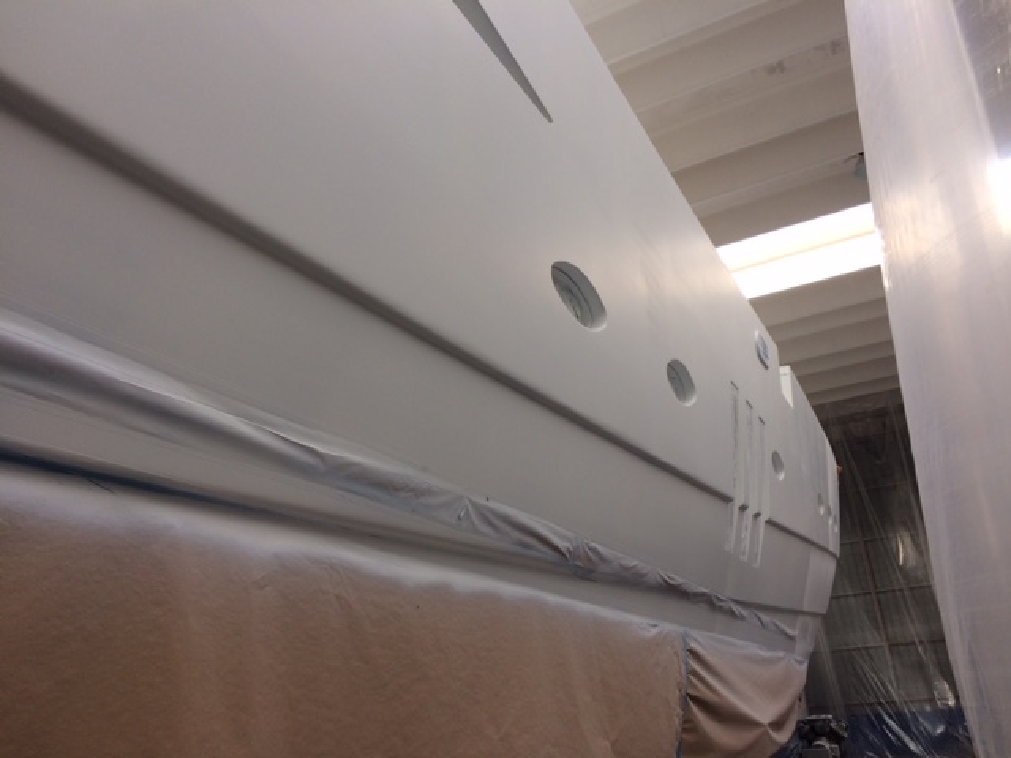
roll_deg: +4.4
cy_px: 379
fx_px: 847
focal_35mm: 29
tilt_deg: +18.4
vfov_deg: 48.2
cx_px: 506
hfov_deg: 61.7
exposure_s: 1/100
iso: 40
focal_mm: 4.15
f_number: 2.2
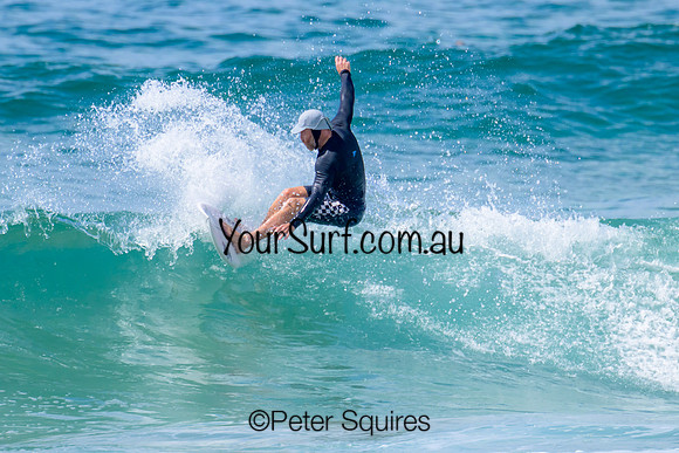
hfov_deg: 1.9
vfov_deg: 1.3
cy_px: 223
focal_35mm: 1094
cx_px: 361
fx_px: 20642
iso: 1000
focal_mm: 800
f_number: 11
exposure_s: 1/2000
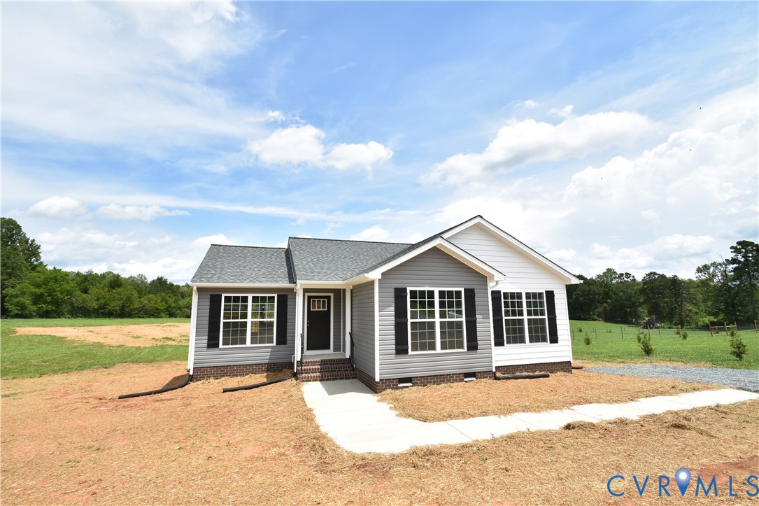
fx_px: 316
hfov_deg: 100.4
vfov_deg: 77.3
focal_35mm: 15
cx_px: 380
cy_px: 253
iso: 100
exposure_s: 1/250
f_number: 10
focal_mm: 10
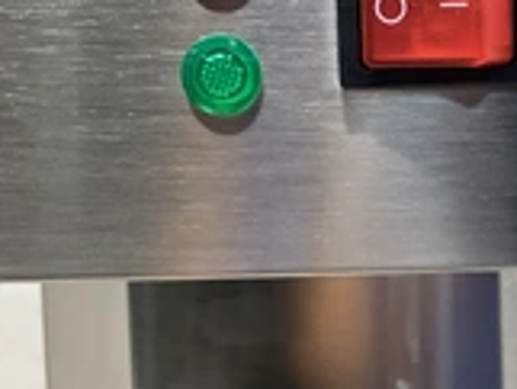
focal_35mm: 77
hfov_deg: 25.0
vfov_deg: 19.0
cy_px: 74
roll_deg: +2.5
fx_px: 1151
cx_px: 401
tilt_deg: -5.8
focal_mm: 3.3
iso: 50
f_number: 2.4
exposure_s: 1/60
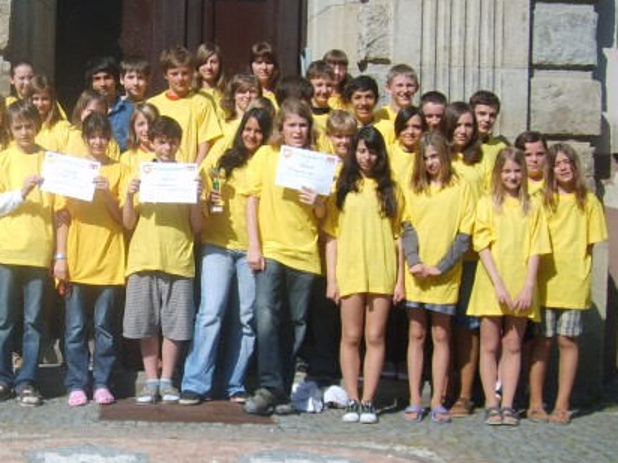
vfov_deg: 21.6
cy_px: 283
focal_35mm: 68
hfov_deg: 27.6
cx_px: 69
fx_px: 1214
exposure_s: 1/250
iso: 50
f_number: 7.1
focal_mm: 5.8
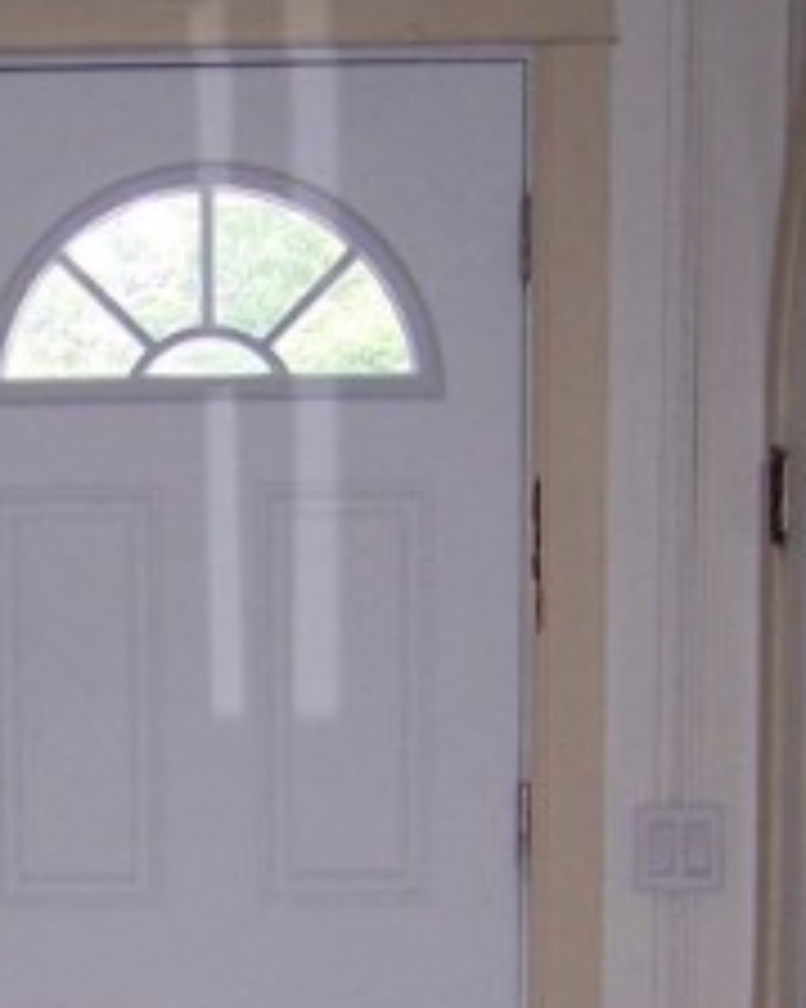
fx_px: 3789
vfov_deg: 14.3
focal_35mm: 127
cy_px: 1426
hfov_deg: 12.0
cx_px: -59
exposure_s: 1/60
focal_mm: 6.3
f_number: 2.8
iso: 140
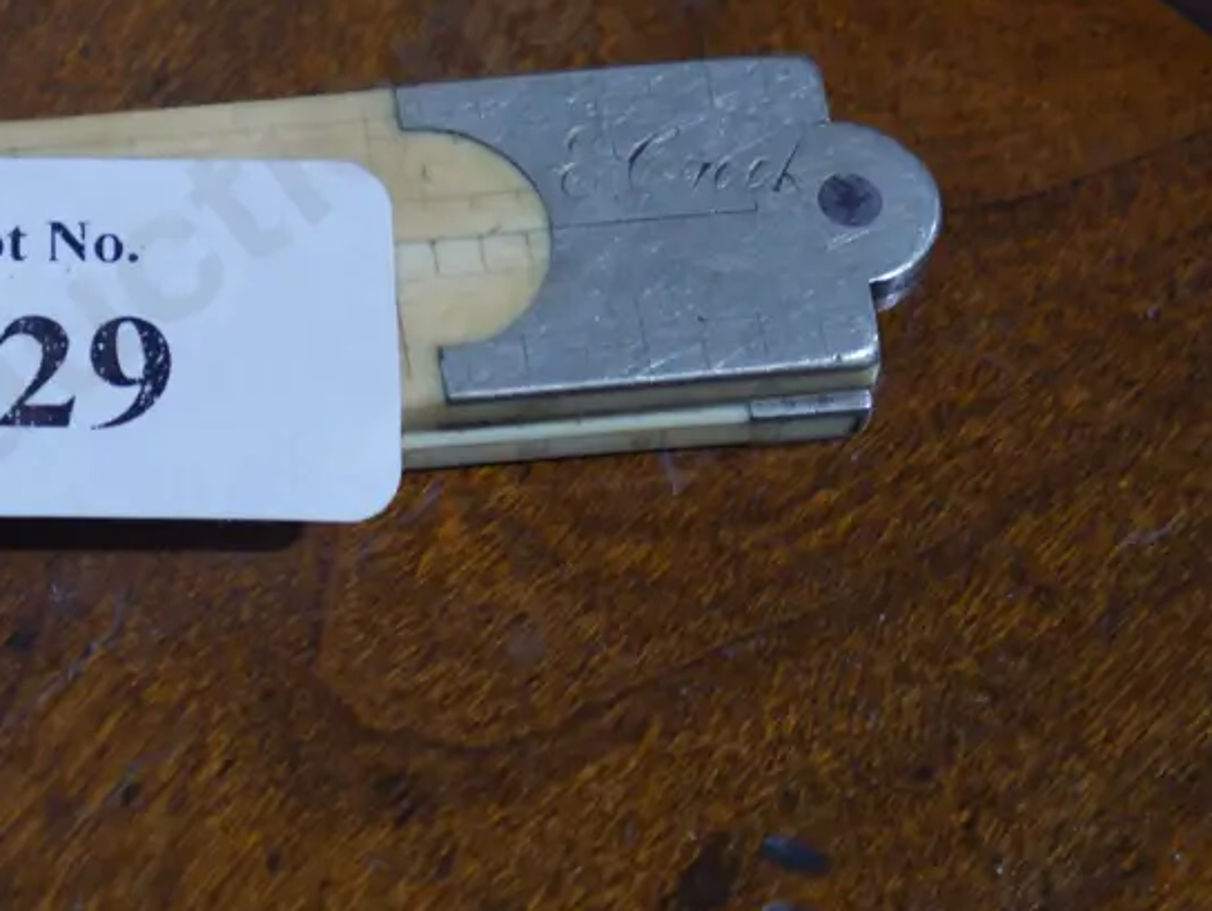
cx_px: 94
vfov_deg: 9.4
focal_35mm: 158
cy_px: 324
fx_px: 5537
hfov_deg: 12.4
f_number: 5.6
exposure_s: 1/100
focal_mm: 42
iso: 1000
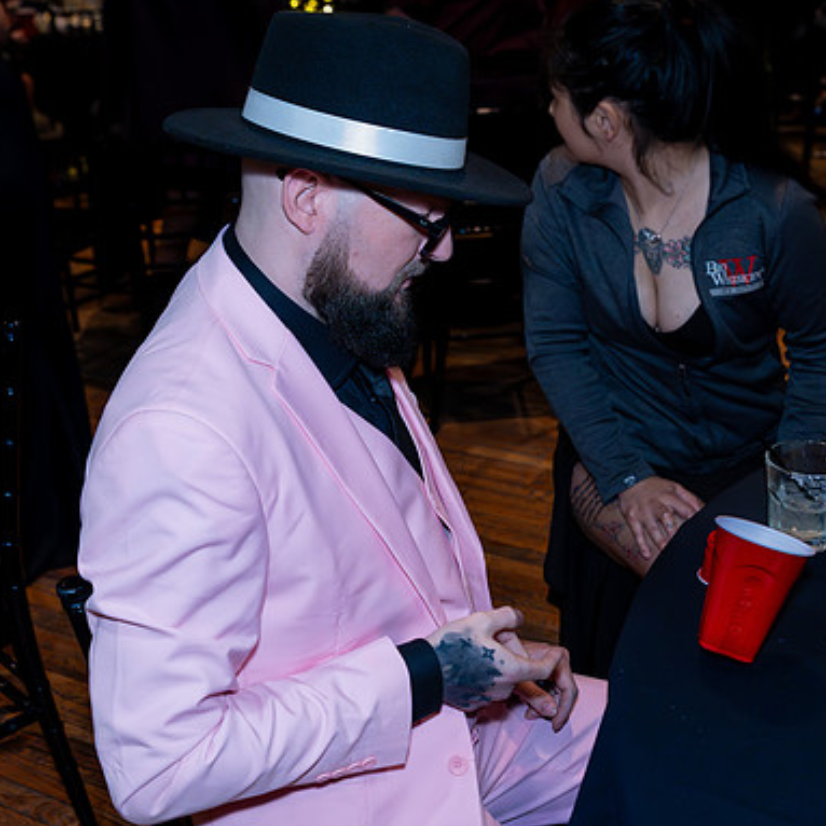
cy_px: 413
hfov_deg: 37.5
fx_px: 1215
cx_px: 438
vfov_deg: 37.6
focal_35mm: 45
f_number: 5
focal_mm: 35
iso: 6400
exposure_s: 1/250
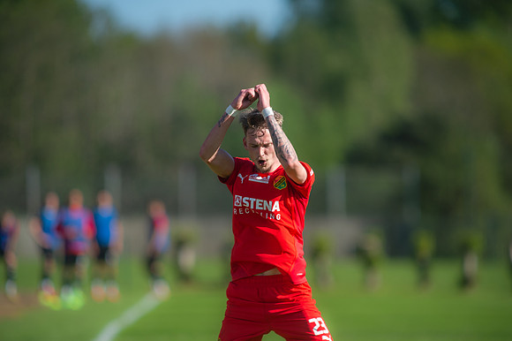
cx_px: 256
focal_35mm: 427
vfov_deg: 3.2
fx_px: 6065
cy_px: 170
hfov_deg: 4.8
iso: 280
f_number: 4
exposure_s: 1/1600
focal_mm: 420
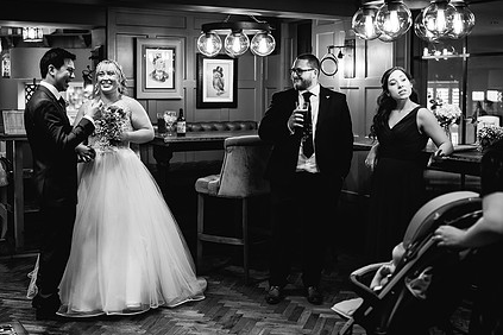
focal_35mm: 48
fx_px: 671
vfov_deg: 28.0
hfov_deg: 41.1
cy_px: 123
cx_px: 275
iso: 1000
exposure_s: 1/500
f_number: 1.4
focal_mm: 35
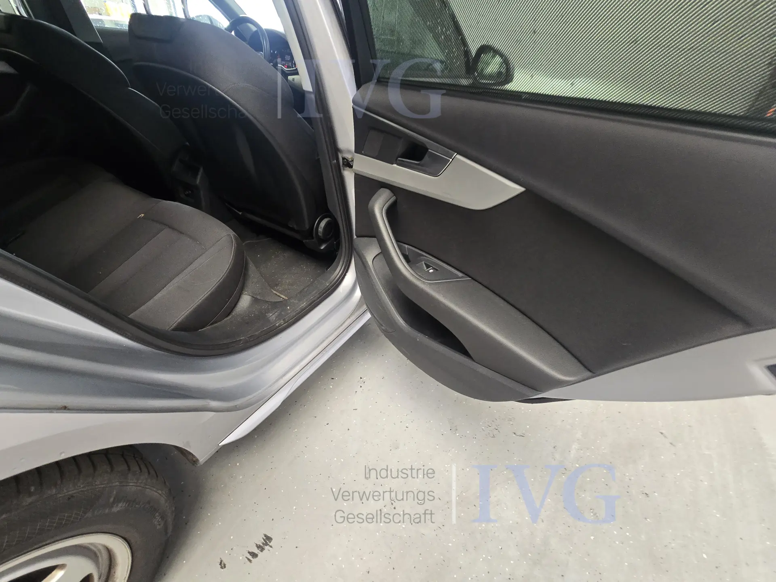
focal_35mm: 13
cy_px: 291
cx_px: 388
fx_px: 291
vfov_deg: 89.9
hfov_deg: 106.2
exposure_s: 1/50
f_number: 2.2
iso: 200
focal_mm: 2.2
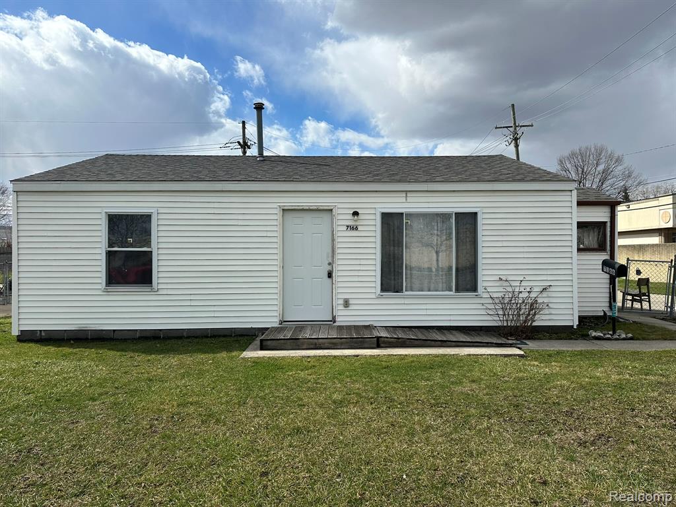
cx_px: 338
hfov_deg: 71.6
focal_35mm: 24
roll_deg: +0.3
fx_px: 469
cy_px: 254
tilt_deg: +0.0
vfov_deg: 56.8
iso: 80
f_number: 1.78
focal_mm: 6.86
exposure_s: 1/6623
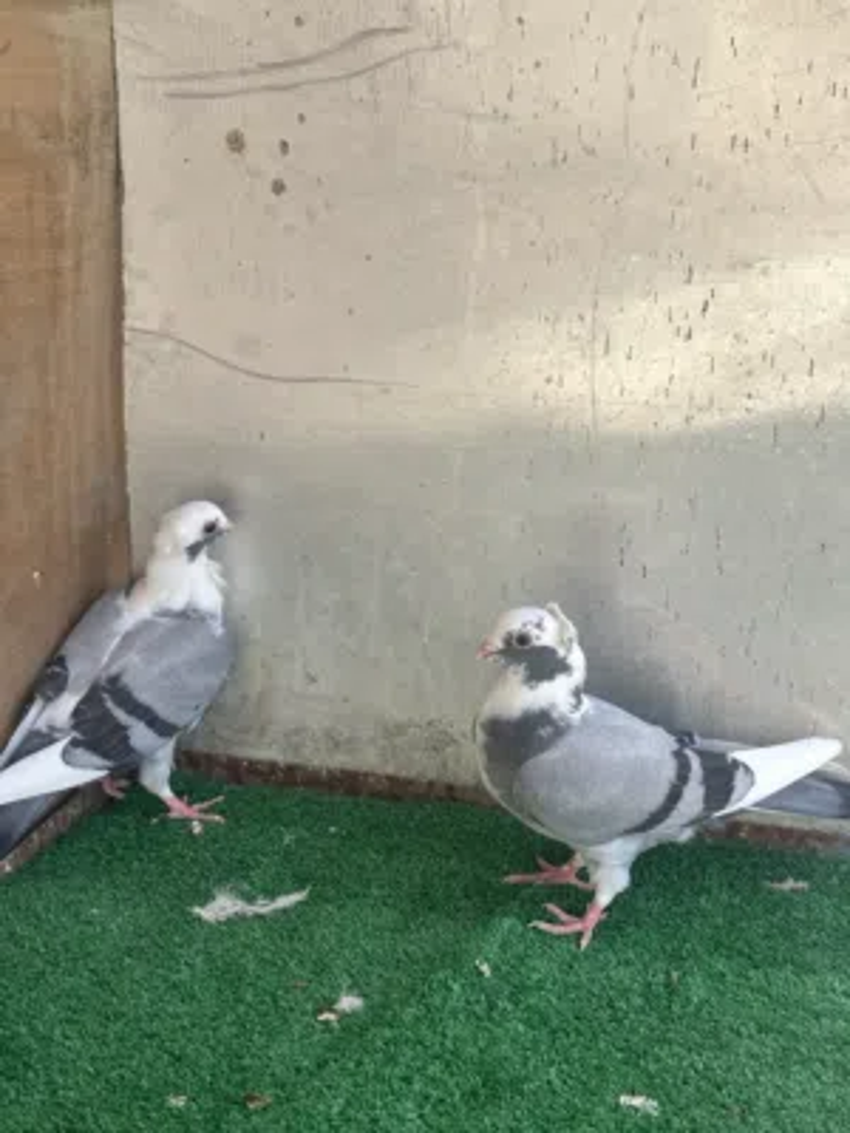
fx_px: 1572
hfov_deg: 30.3
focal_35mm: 48
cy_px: 566
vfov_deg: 39.7
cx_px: 425
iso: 64
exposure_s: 1/773
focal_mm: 6.86
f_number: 1.78
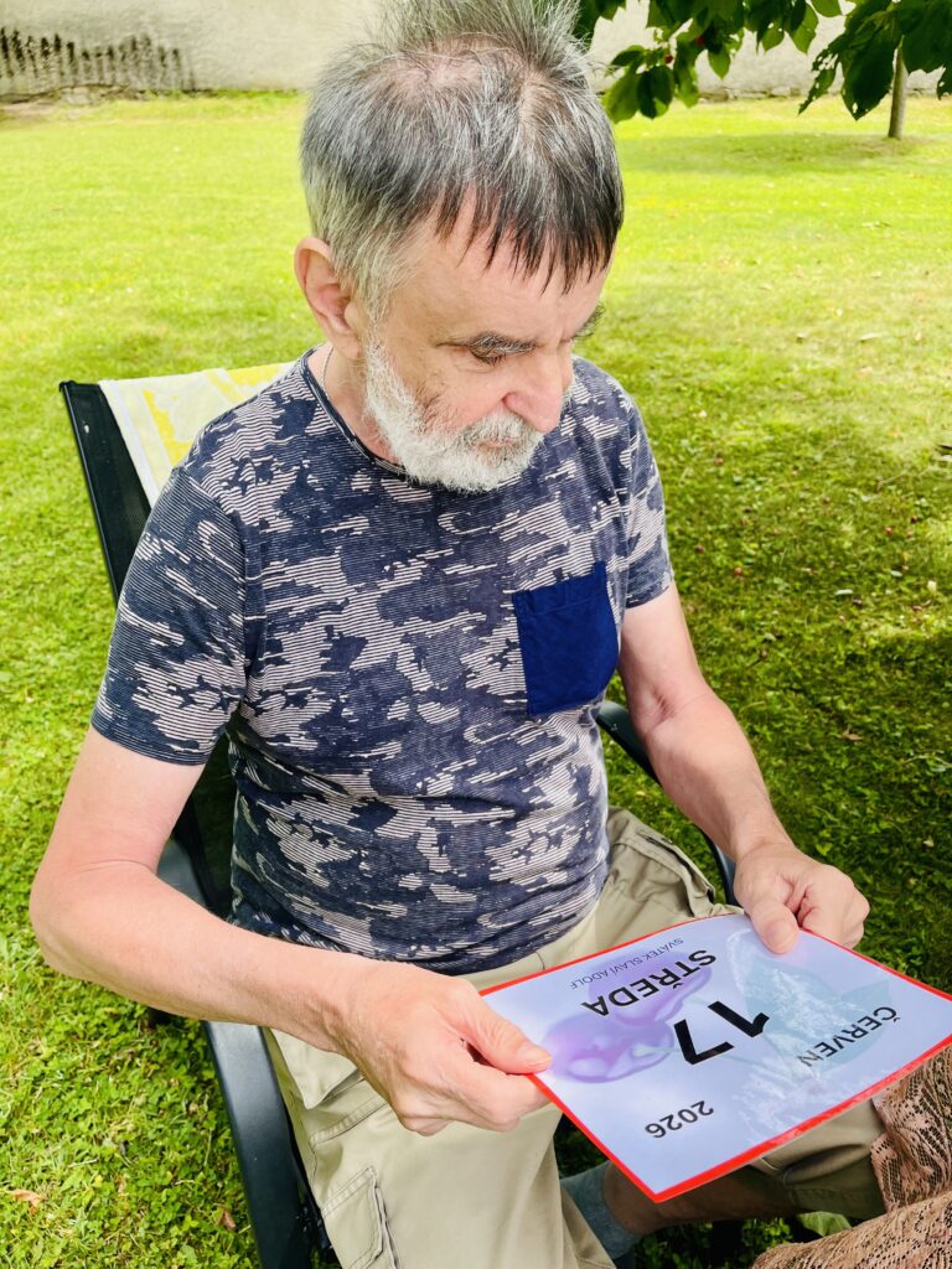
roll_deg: +5.8
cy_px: 634
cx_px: 476
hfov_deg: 53.1
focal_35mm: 26
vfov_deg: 67.3
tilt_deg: -28.2
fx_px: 953
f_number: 1.6
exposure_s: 1/693
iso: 50
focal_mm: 5.1
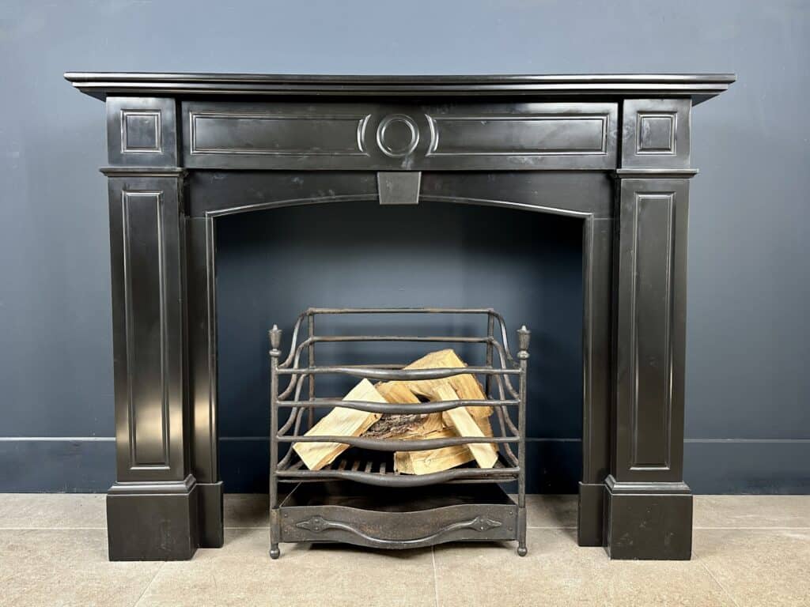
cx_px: 405
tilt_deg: -2.0
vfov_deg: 56.8
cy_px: 304
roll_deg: -0.6
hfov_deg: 71.6
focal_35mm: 24
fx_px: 562
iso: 160
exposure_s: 1/50
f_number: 1.78
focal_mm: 6.86
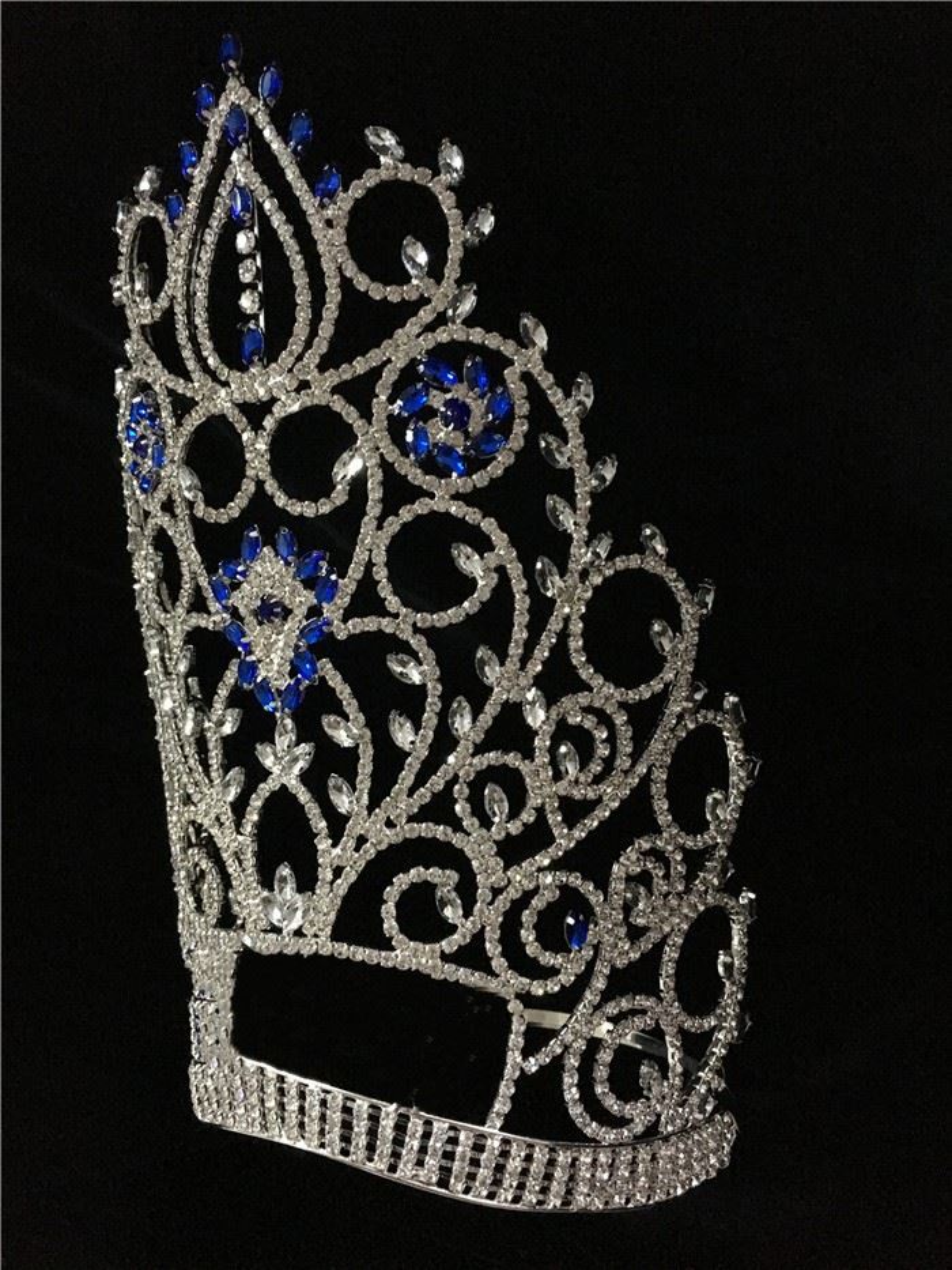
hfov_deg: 48.2
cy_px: 635
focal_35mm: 29
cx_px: 476
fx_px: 1063
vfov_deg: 61.7
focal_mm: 4.15
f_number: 2.2
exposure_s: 1/17
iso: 320
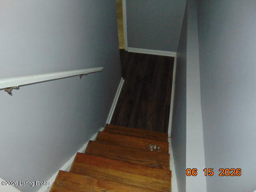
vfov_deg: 54.9
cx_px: 128
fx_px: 185
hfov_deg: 69.4
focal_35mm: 25
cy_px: 96
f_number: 3
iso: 200
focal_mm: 4.5
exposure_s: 1/30
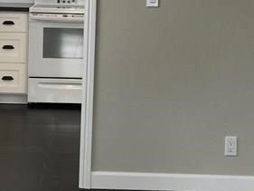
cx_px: 101
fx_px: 749
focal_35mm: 102
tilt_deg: -6.1
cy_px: 29
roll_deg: -2.0
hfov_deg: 19.2
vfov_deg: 14.4
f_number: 1.8
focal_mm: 3.99
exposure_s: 1/40
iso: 25
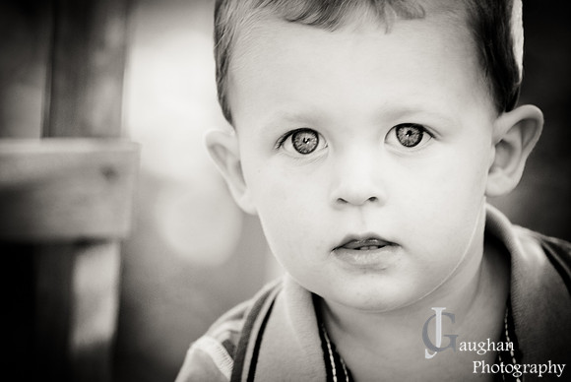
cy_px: 191
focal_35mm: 240
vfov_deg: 5.7
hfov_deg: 8.6
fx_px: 3810
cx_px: 286
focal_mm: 160
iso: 250
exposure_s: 1/180
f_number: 4
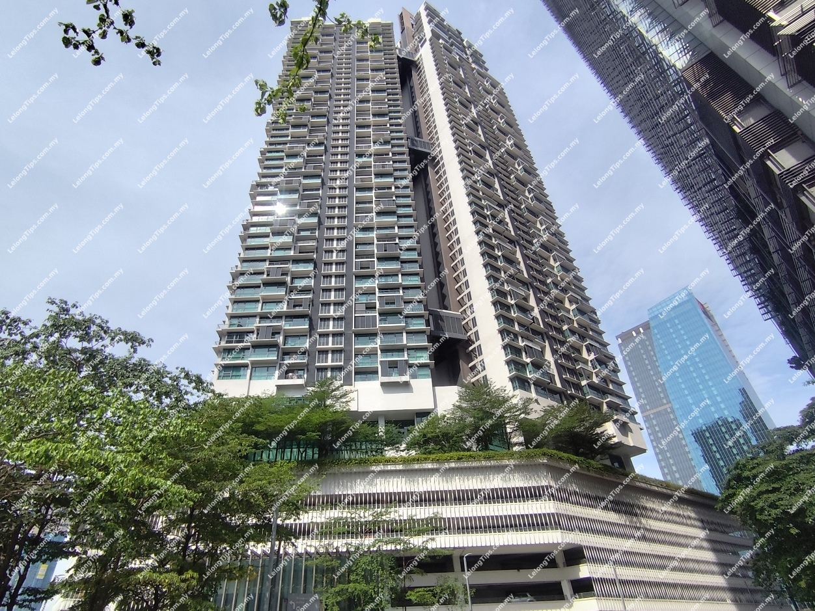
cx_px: 408
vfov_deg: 74.7
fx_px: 400
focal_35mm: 17
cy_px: 306
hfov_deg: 91.0
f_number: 2.2
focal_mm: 1.65
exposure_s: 1/1576
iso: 50
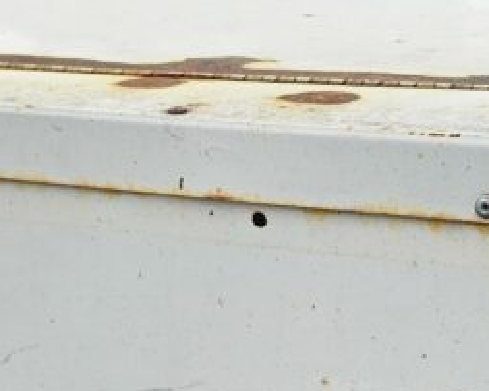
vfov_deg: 16.4
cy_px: 432
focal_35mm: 91
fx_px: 1316
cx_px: 292
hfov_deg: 21.0
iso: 10
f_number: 1.7
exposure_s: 1/262
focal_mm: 6.3
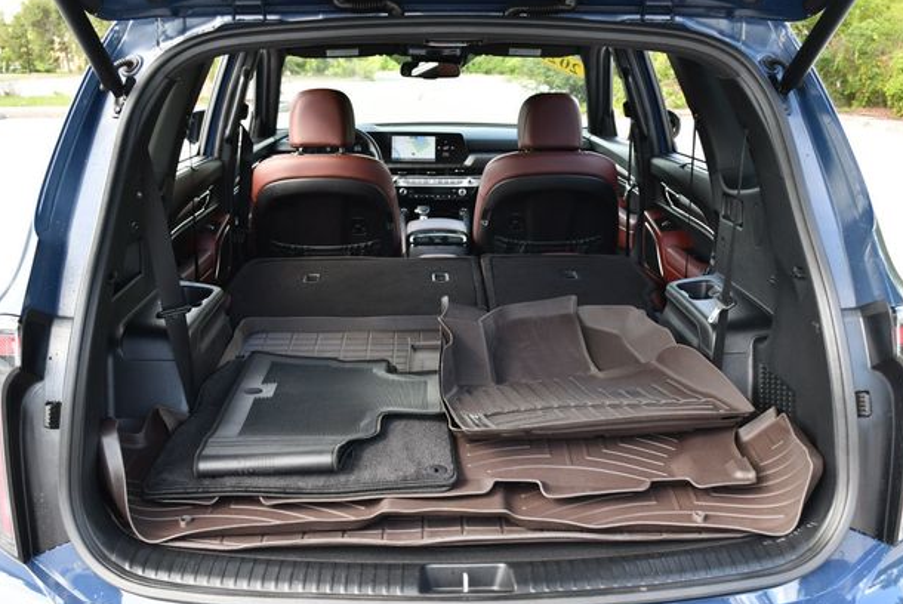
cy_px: 311
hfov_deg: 46.4
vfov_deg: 32.0
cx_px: 447
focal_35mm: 42
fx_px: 1054
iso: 400
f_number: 4
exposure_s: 1/250
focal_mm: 20
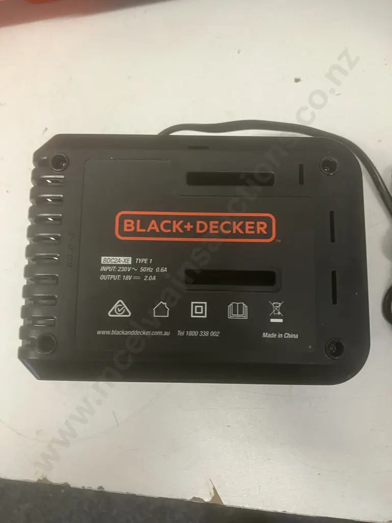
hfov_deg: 49.7
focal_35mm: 28
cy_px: 262
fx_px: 423
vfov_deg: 63.4
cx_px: 196
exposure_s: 1/50
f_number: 1.8
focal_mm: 3.99
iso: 125
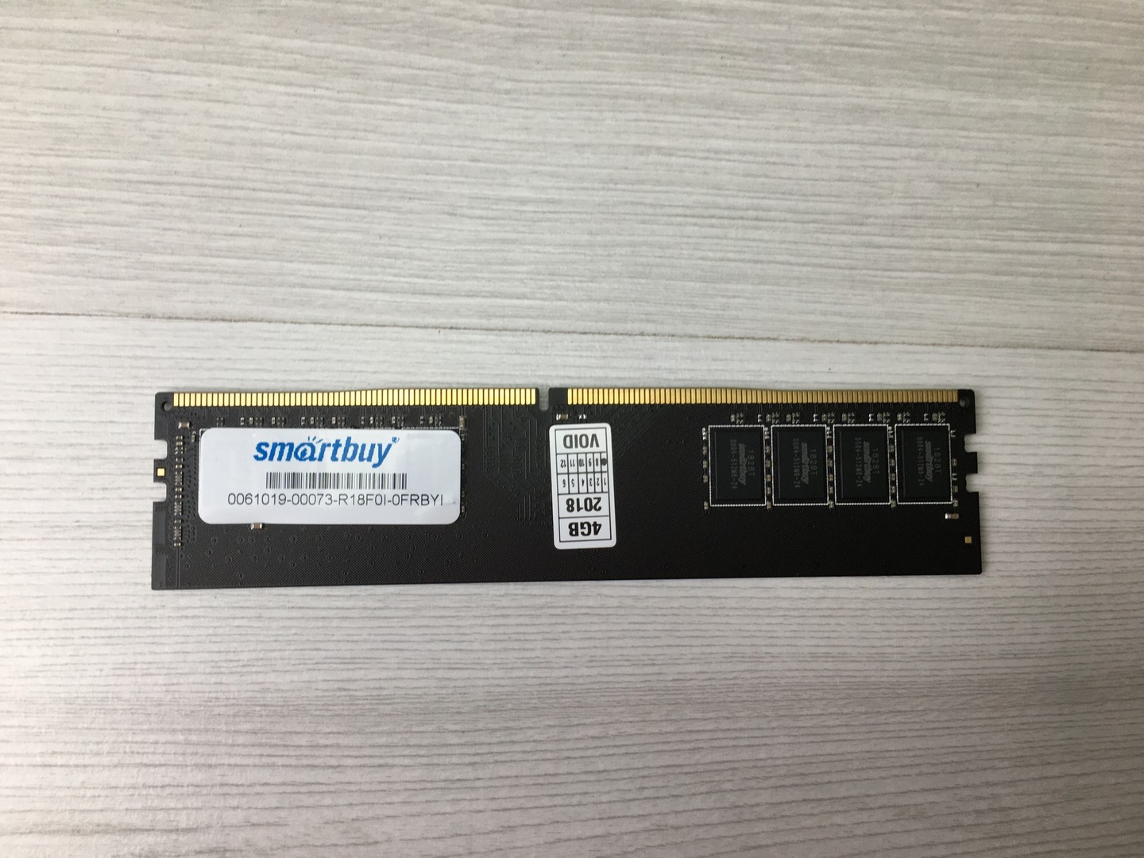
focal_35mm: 29
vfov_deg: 48.2
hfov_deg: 61.7
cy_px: 429
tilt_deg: -83.1
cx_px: 572
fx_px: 958
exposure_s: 1/100
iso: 40
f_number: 2.2
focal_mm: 4.15
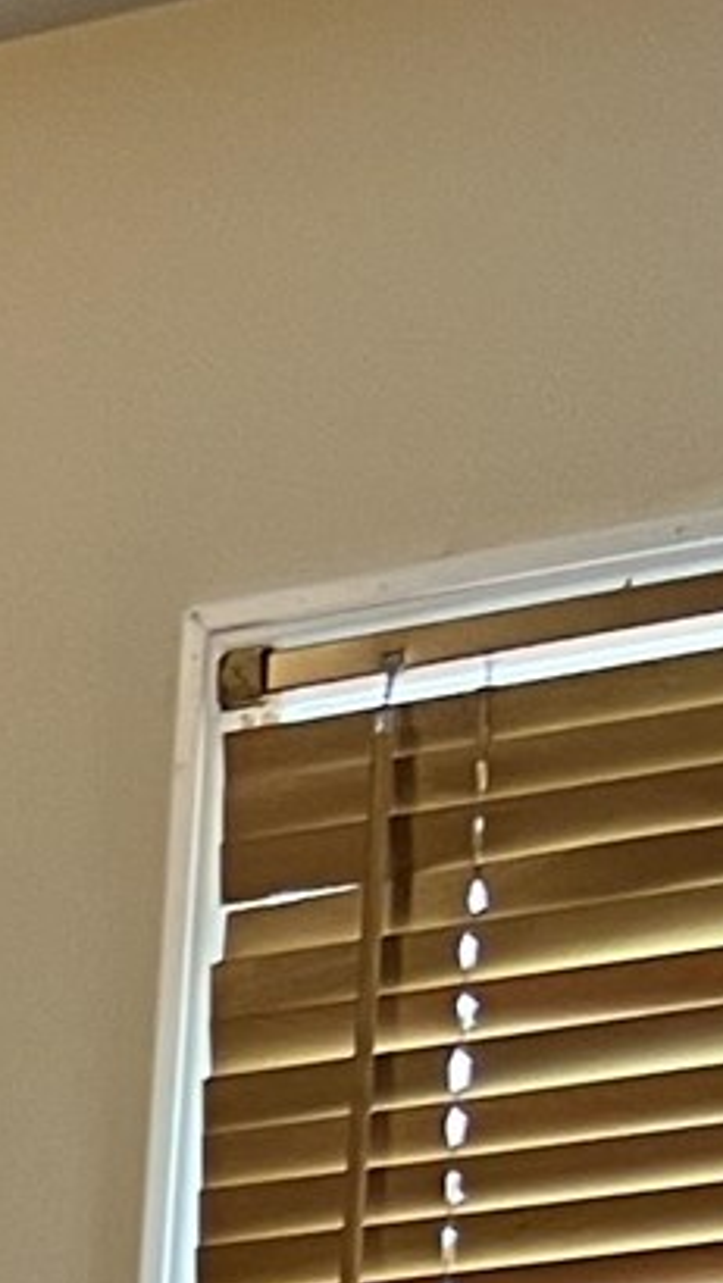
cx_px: -1440
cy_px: 3402
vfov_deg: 10.8
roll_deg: -0.7
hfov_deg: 6.9
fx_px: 5412
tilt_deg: -9.3
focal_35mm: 159
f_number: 1.5
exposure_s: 1/60
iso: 80
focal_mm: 5.7
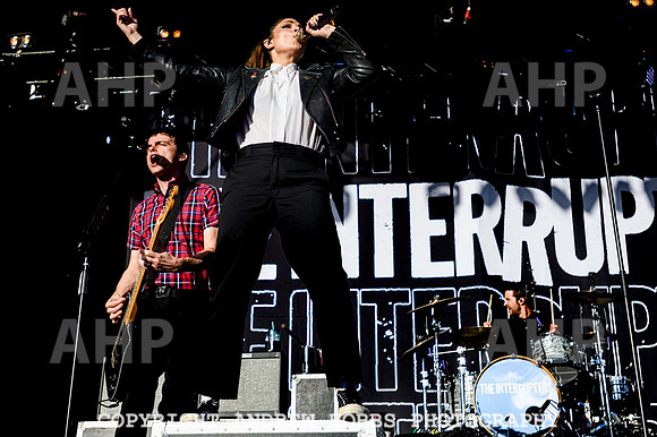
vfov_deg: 26.5
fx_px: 920
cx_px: 314
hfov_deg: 39.3
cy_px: 132
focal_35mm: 50
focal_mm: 35
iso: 400
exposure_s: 1/2500
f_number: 4.5
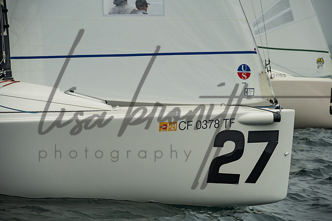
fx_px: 1753
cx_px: 166
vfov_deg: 7.2
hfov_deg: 10.8
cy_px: 110
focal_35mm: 190
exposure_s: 1/3200
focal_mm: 190
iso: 800
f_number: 9
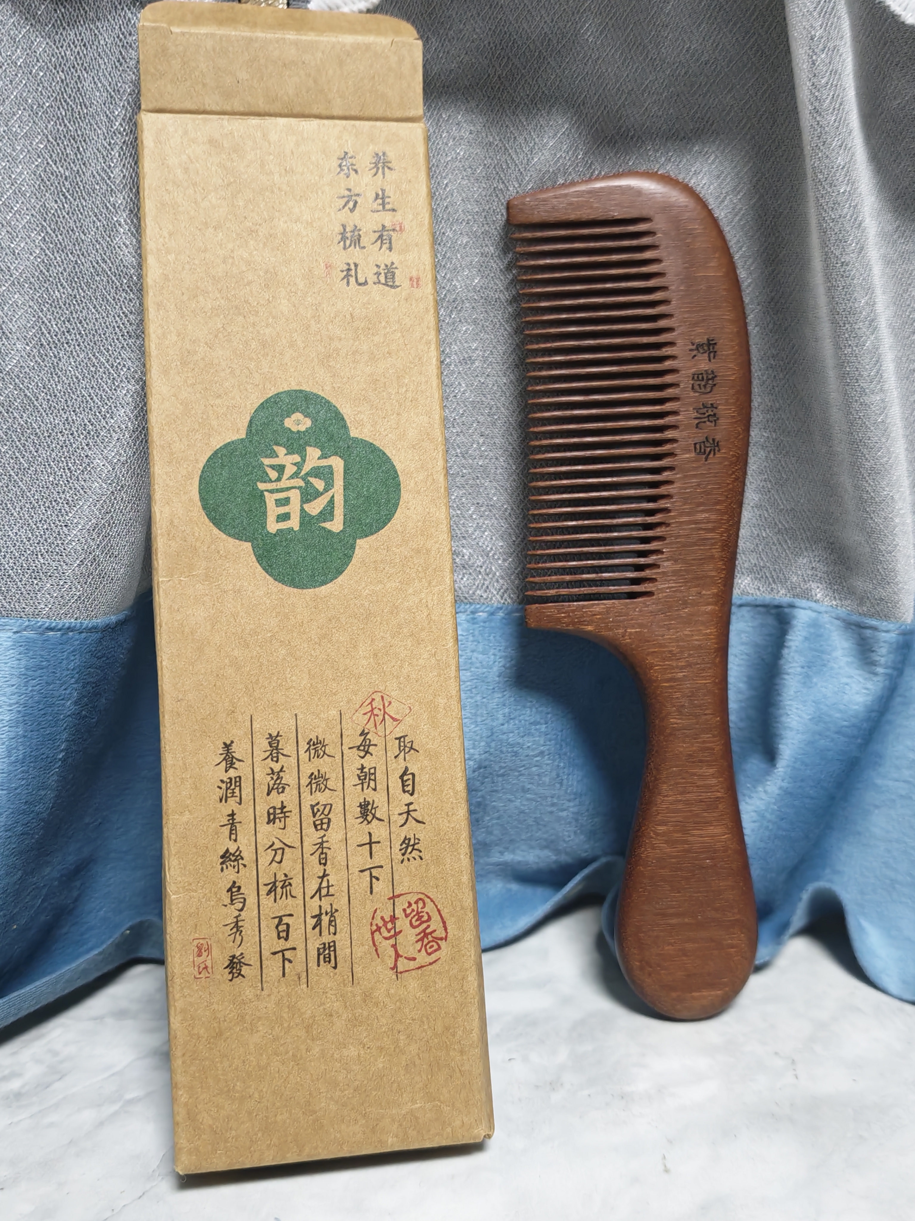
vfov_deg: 52.6
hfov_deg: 40.7
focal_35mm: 35
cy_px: 610
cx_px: 458
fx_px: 1234
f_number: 1.6
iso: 640
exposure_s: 1/33
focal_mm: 6.55
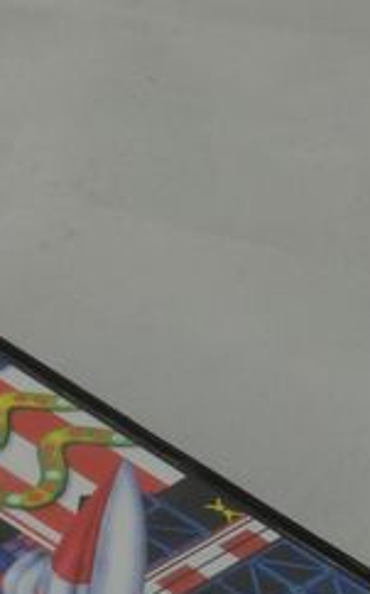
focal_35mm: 252
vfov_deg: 8.3
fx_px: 4071
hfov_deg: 5.2
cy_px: 598
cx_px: -211
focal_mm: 40
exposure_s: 1/3
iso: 100
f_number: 20
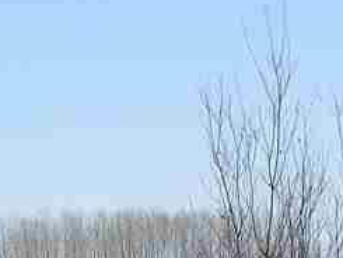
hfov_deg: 7.7
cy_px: 464
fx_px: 2538
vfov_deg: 5.7
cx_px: -36
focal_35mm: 256
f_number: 5.2
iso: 125
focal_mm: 8.7
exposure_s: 1/640
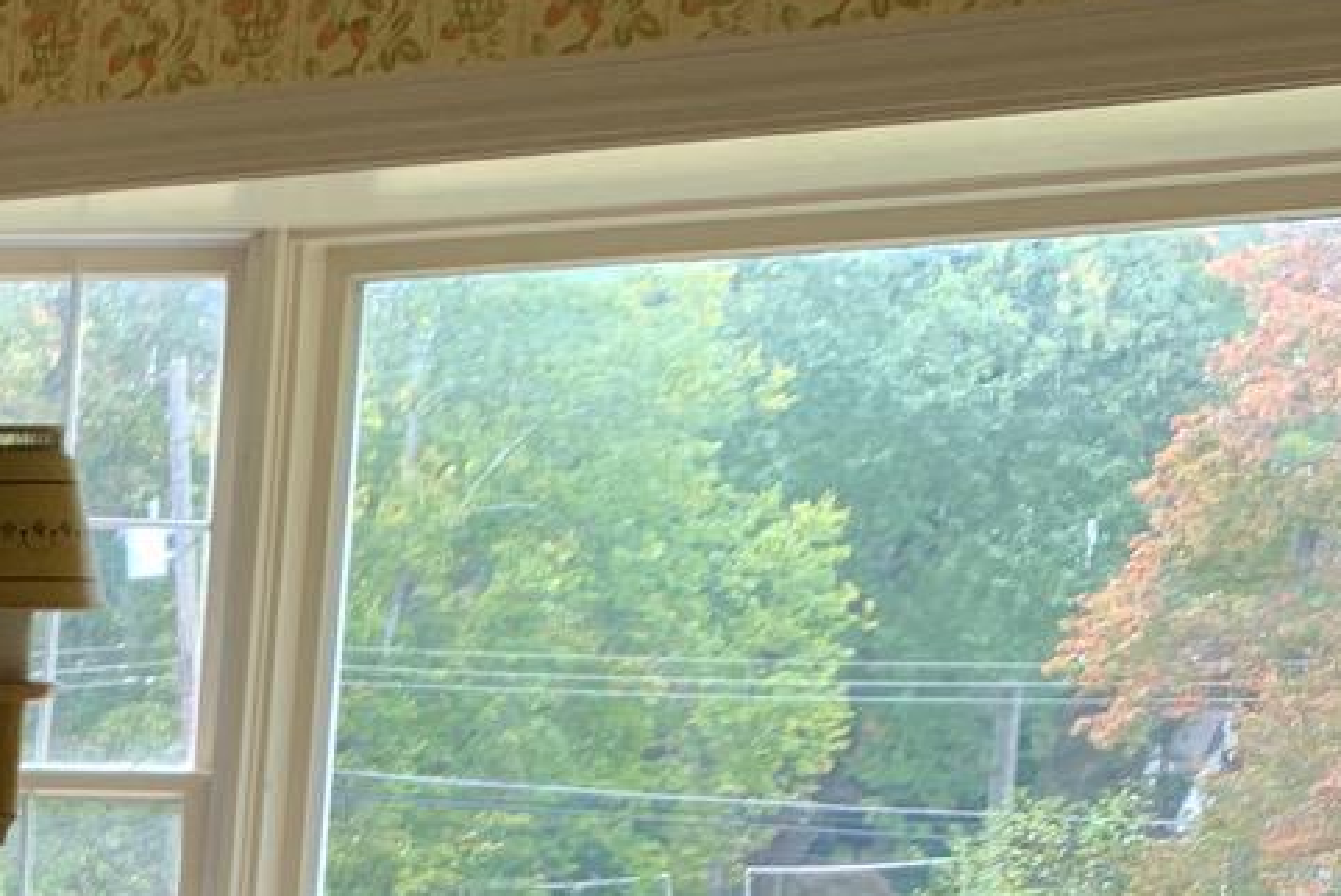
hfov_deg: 16.2
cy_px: 1494
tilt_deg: -9.1
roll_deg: -1.6
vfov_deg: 11.4
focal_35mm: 113
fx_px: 4212
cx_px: -785
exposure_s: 1/103
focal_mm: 4.25
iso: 100
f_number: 1.8
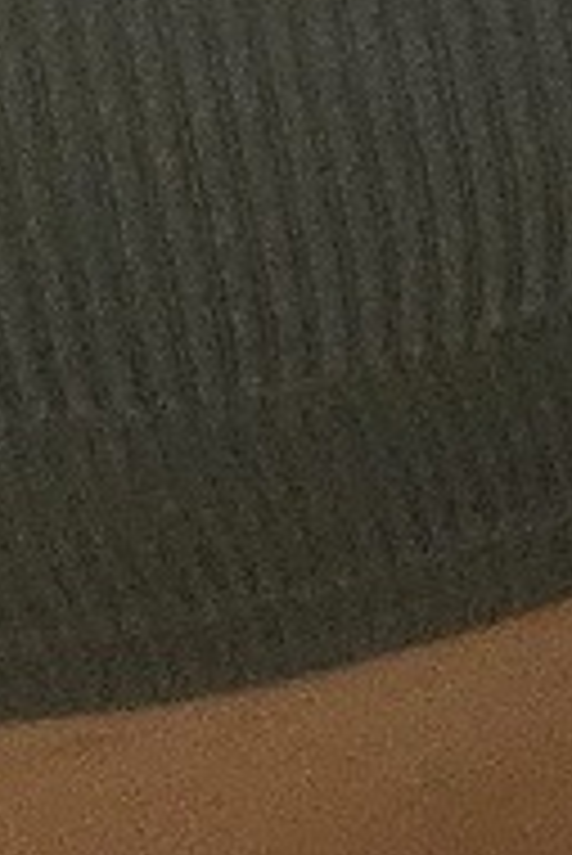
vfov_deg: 7.1
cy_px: -1944
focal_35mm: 252
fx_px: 5995
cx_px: 1121
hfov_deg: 5.4
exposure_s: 1/120
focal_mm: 5
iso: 640
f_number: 1.8
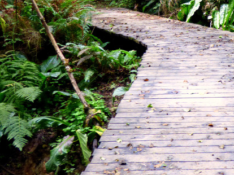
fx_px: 588
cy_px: 31
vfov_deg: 16.8
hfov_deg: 22.3
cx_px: 175
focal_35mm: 87
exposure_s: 1/60
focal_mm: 6.18
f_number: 3.4
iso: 320
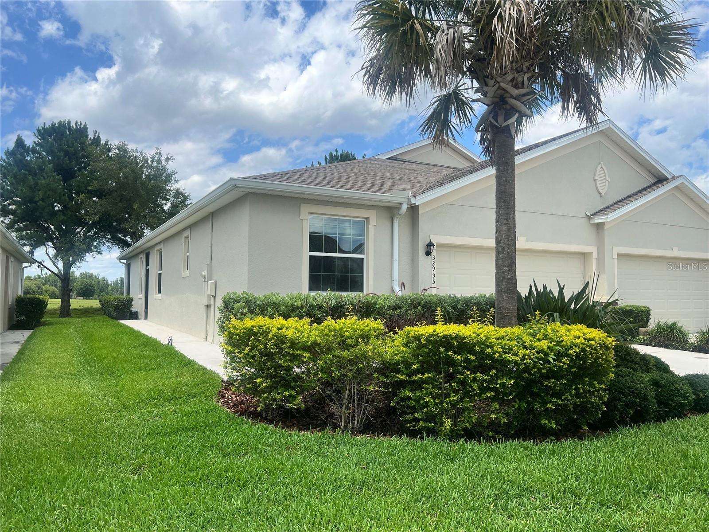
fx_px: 533
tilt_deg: +3.9
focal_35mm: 26
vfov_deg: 53.1
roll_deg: -0.4
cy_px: 266
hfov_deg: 67.3
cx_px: 354
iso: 50
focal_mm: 5.7
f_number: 1.5
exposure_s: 1/4444
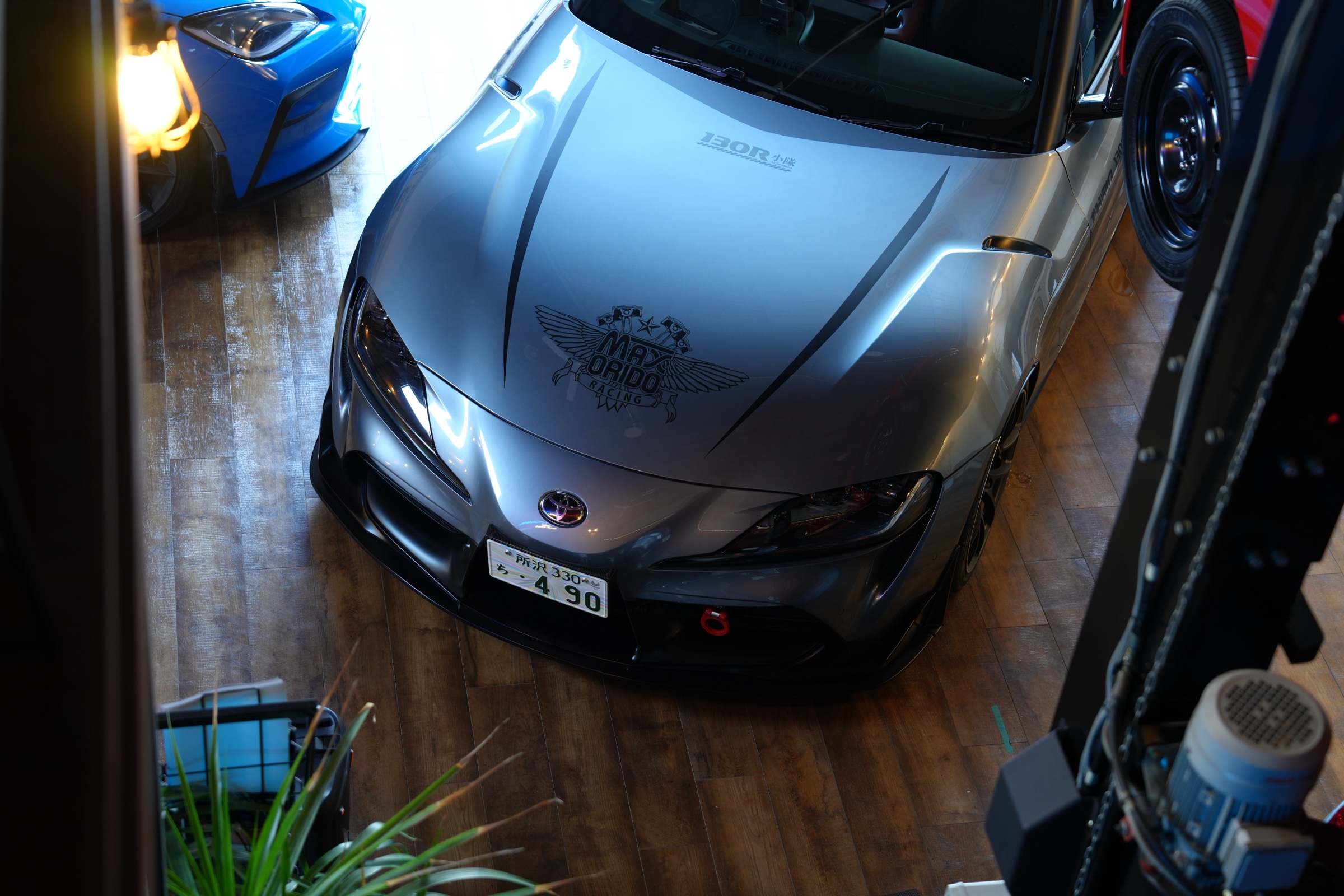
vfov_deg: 21.2
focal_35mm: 64
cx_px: 672
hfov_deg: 31.4
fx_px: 2389
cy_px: 448
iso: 400
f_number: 3.2
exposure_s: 1/15
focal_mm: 64
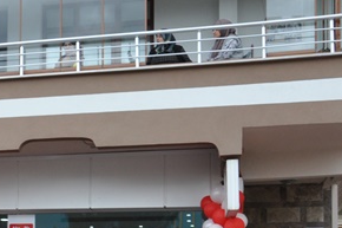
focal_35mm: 91
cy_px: 256
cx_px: -74
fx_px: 864
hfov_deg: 20.8
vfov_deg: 14.6
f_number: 10
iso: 640
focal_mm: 22
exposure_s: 1/100
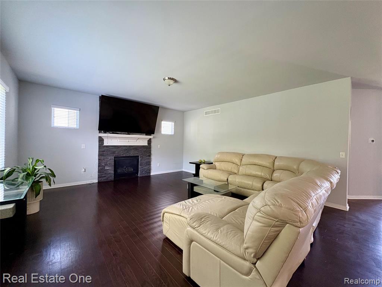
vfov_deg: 85.7
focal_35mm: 14
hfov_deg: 102.1
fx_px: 154
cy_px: 144
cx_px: 191
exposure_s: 1/60
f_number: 2.2
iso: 400
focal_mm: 2.22
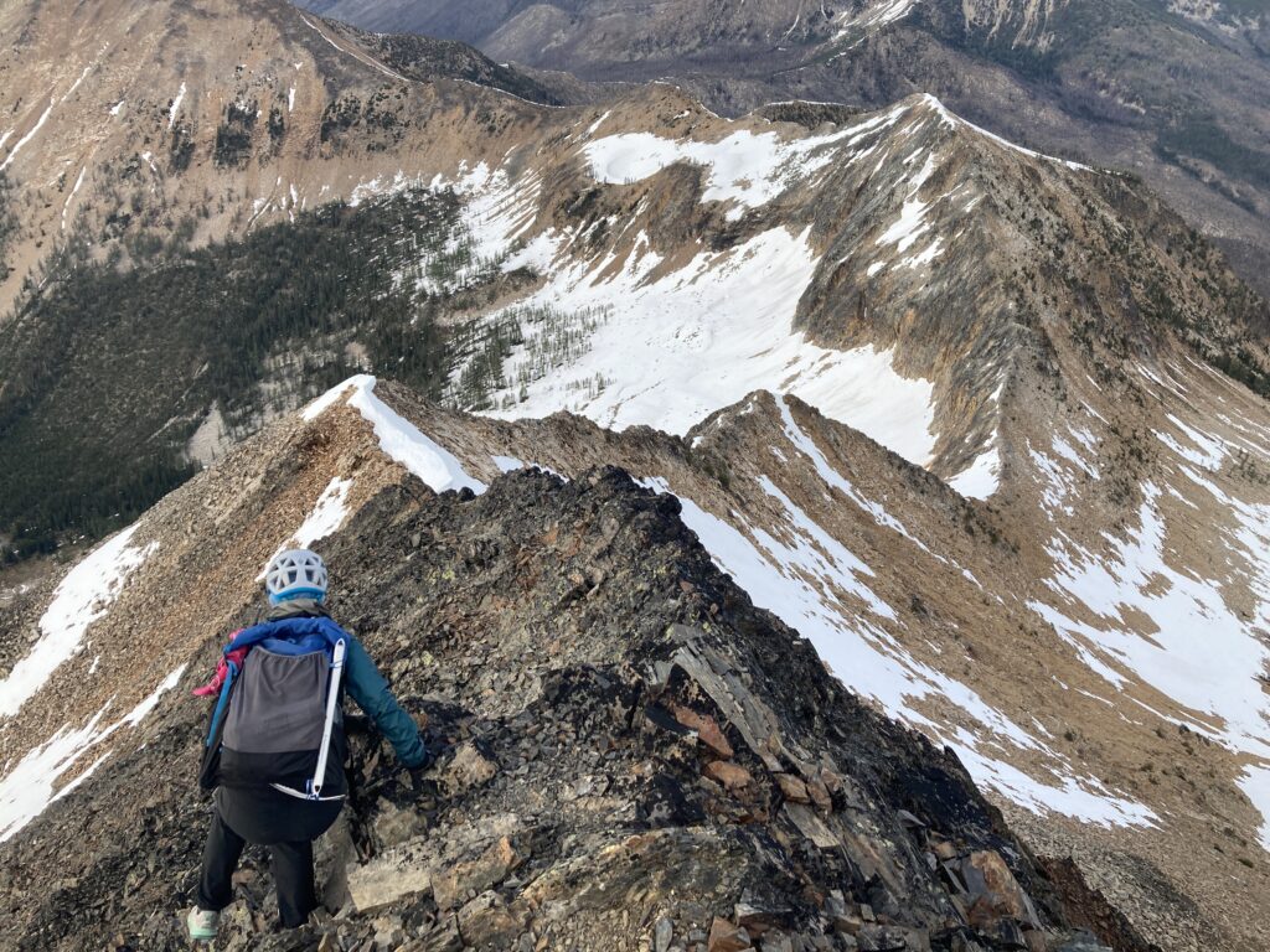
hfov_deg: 63.4
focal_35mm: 28
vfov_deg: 49.7
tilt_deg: -26.8
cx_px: 635
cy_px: 476
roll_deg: -1.1
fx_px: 1027
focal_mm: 3.99
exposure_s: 1/326
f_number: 1.8
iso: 20
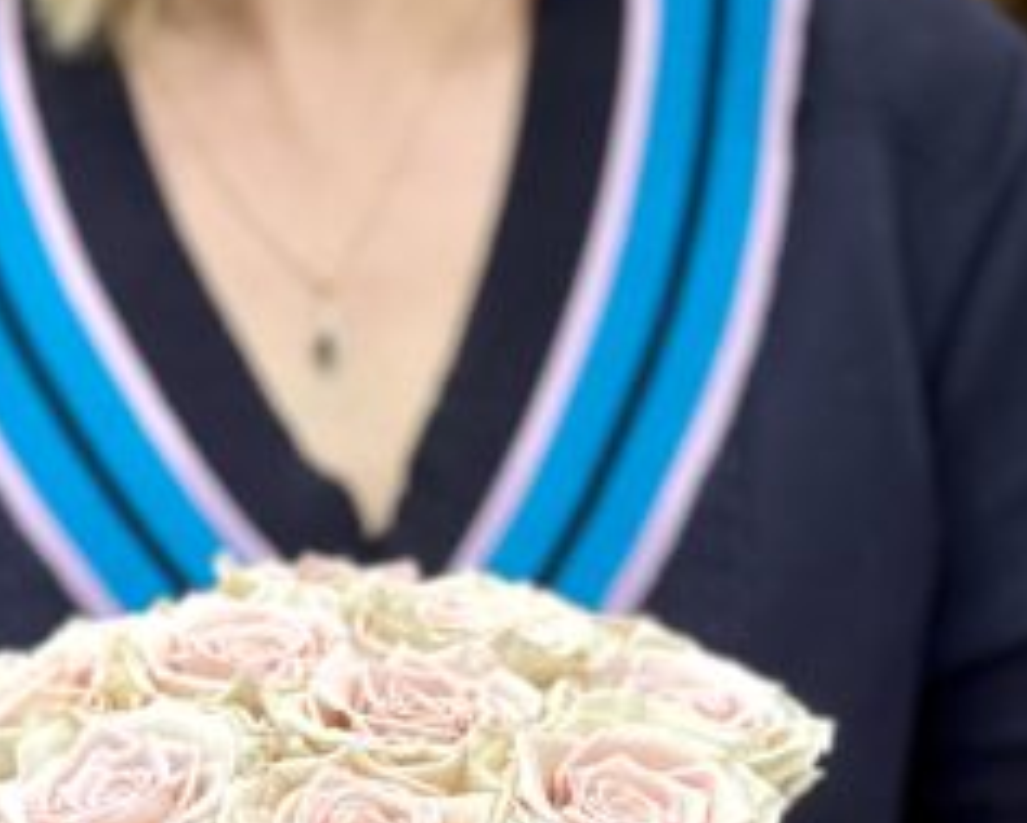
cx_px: 334
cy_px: 877
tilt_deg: -12.2
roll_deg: +0.6
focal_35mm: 169
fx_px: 5141
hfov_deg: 11.4
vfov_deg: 9.1
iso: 32
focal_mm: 9
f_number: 2.8
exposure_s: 1/121
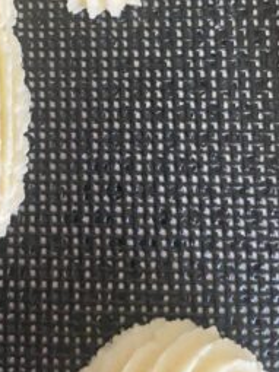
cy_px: 36
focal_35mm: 49
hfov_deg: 28.3
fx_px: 527
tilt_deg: -82.3
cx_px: 17
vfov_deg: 36.5
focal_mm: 4.25
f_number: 1.8
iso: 500
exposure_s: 1/40
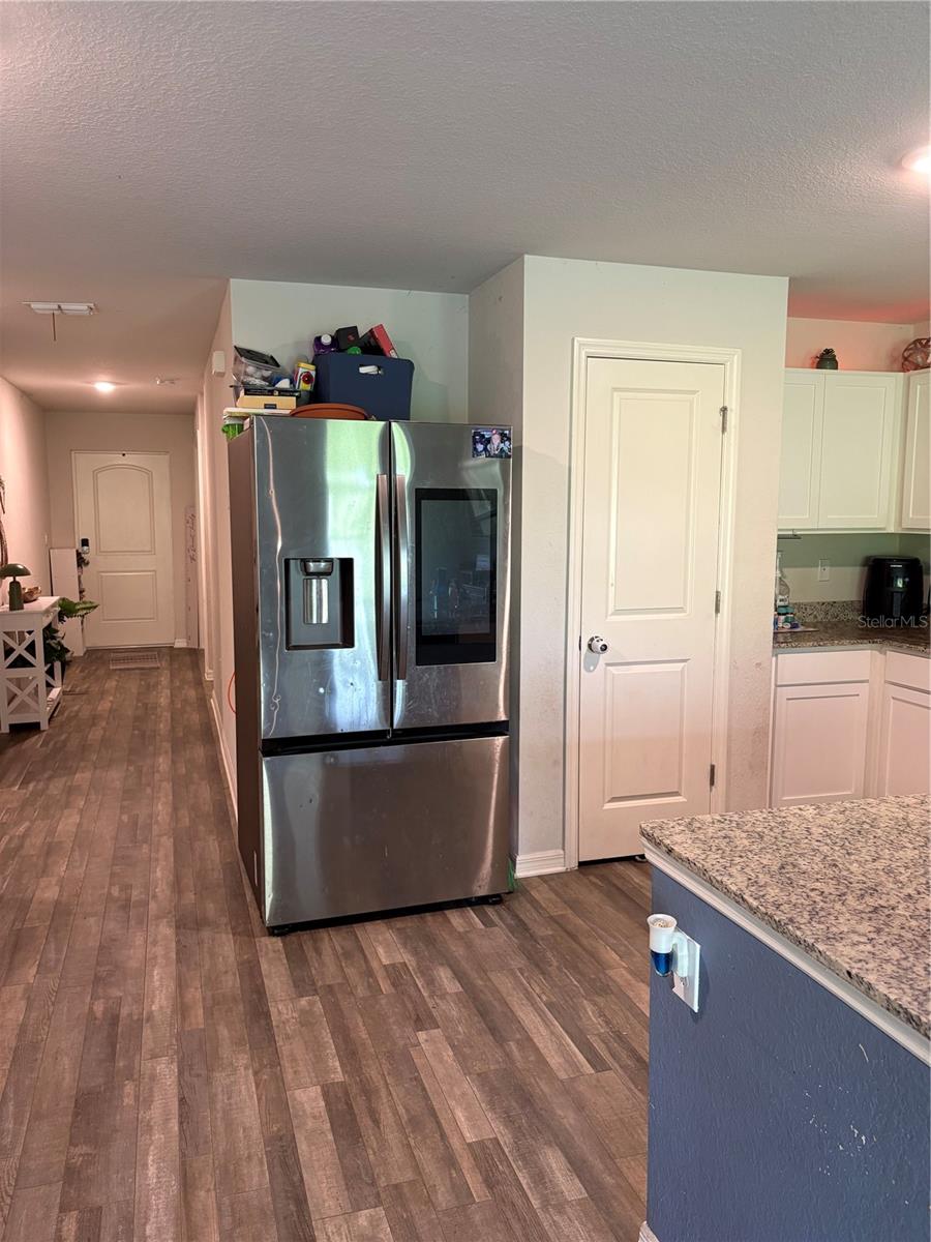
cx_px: 466
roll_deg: -0.2
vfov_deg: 67.3
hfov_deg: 53.1
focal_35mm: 26
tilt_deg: -6.7
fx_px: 932
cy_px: 621
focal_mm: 5.96
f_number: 1.6
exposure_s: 1/60
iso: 160
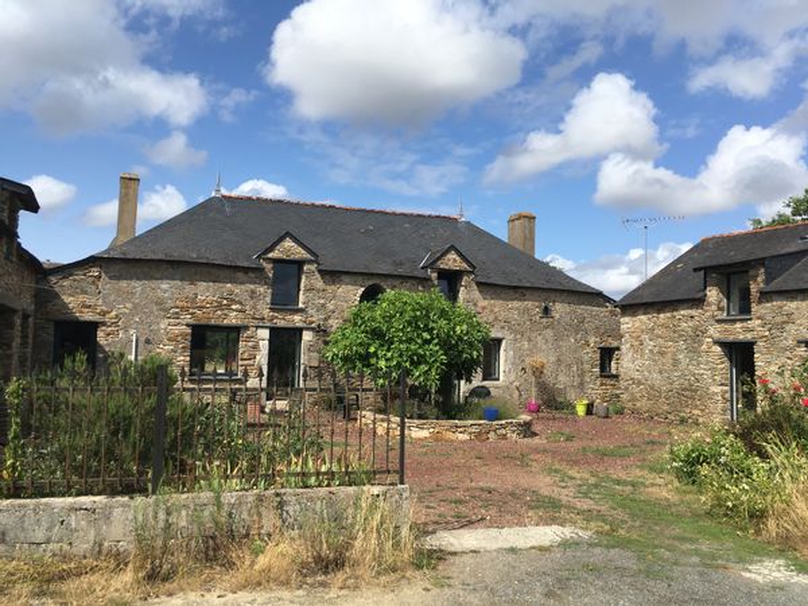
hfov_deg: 61.7
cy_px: 303
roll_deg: -1.1
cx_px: 404
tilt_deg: +2.9
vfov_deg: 48.2
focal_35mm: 29
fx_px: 677
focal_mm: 4.15
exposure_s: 1/1832
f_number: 2.2
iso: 25
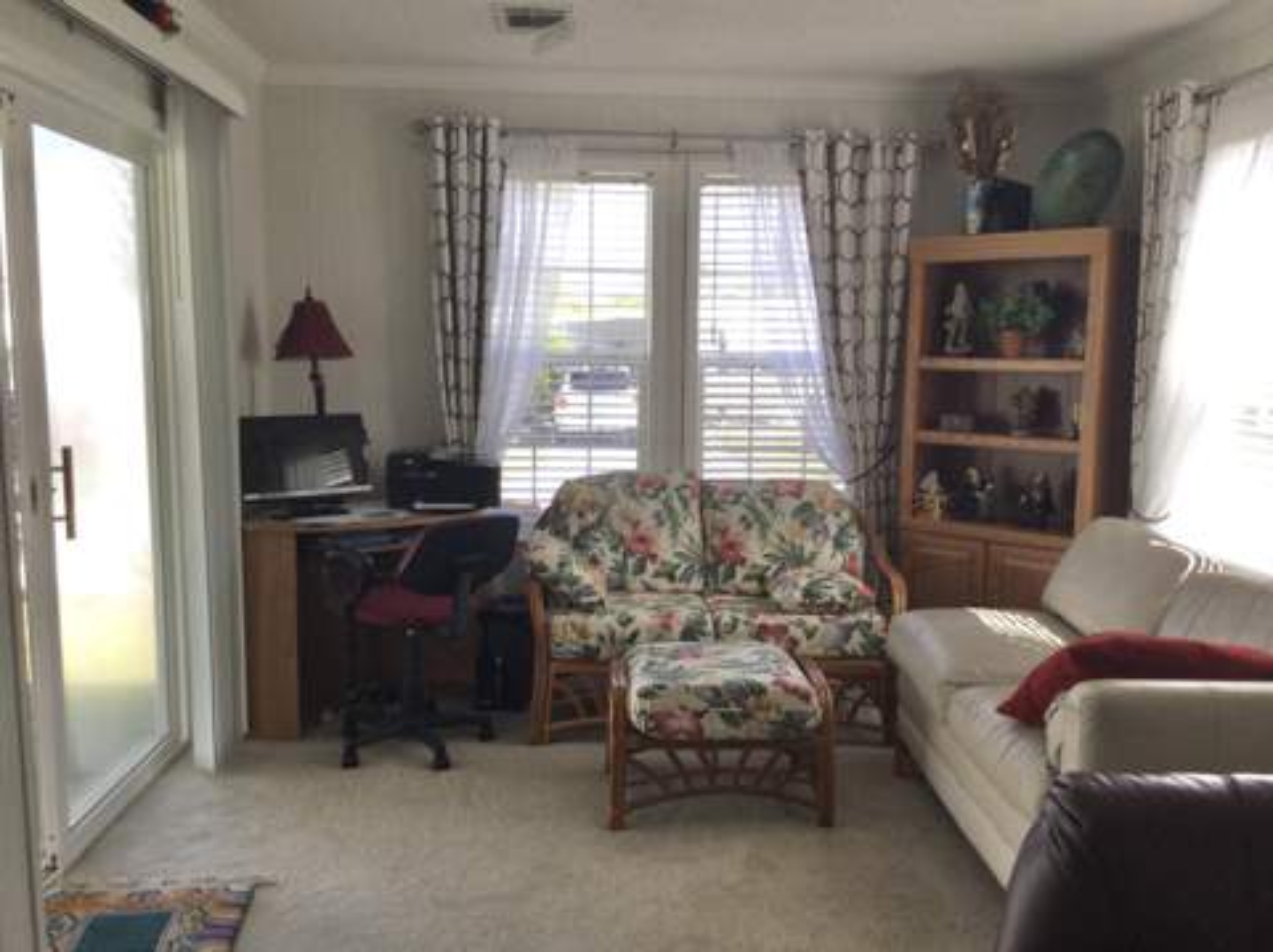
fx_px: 1139
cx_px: 636
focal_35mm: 31
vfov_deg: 45.4
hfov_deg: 58.4
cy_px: 476
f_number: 2.4
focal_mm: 3.3
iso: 32
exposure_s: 1/120
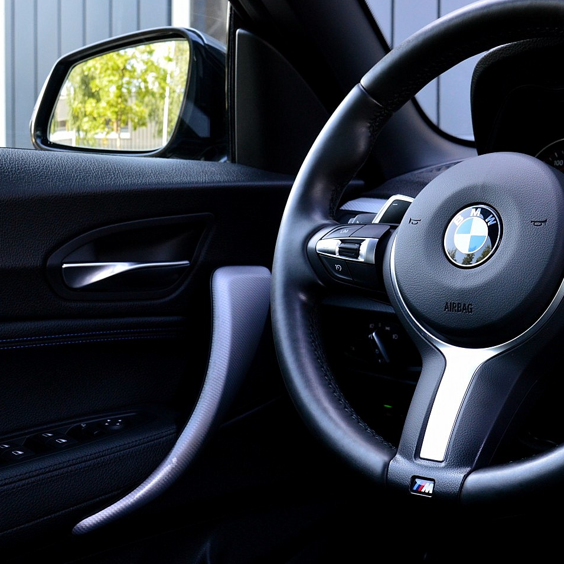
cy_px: 247
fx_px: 959
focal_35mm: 52
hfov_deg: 32.2
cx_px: 419
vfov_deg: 32.7
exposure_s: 1/60
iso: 560
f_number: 8
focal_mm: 24
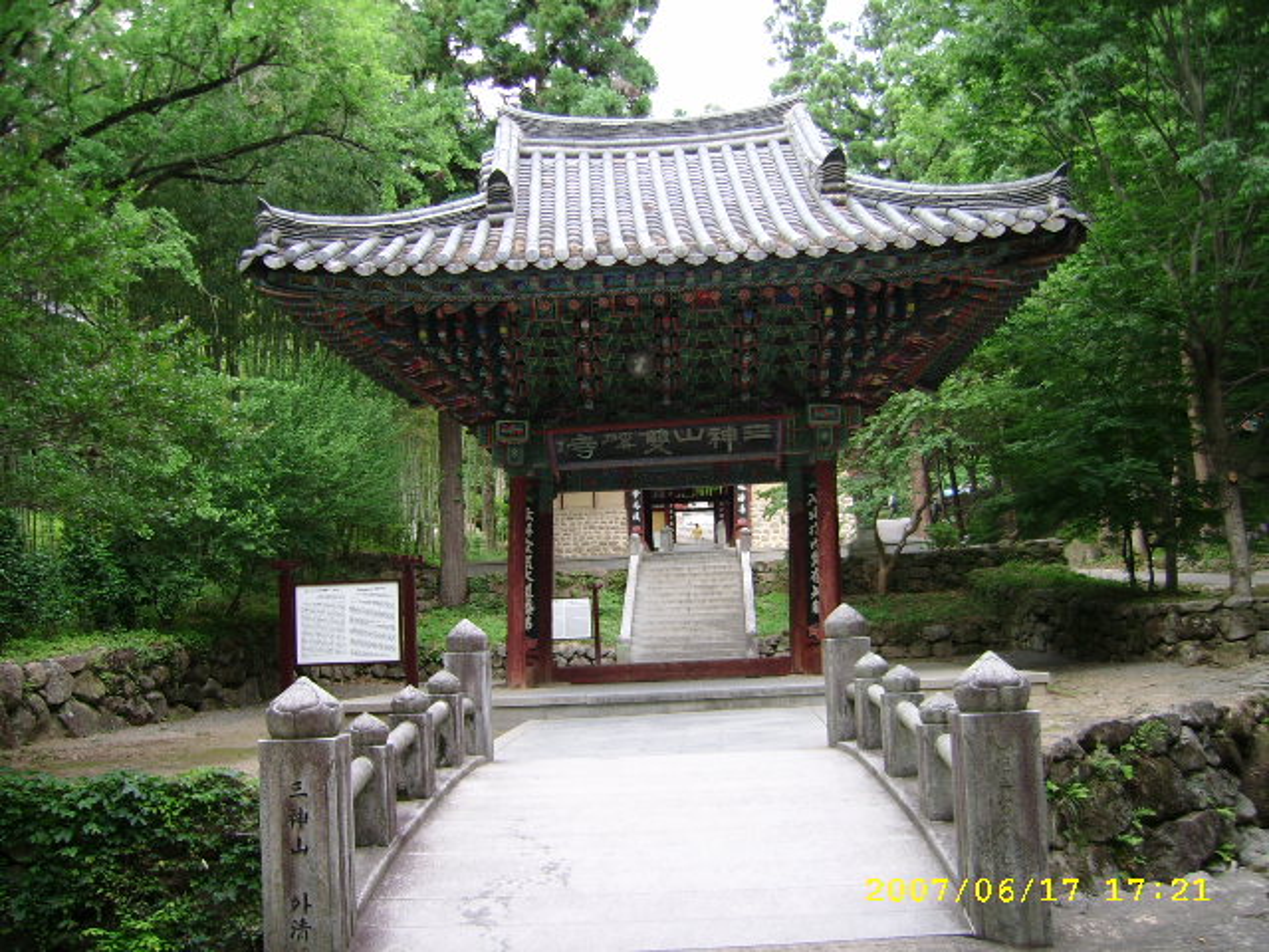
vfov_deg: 40.7
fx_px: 1283
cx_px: 634
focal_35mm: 35
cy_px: 476
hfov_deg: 52.6
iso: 100
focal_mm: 5.95
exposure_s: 1/78
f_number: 2.8
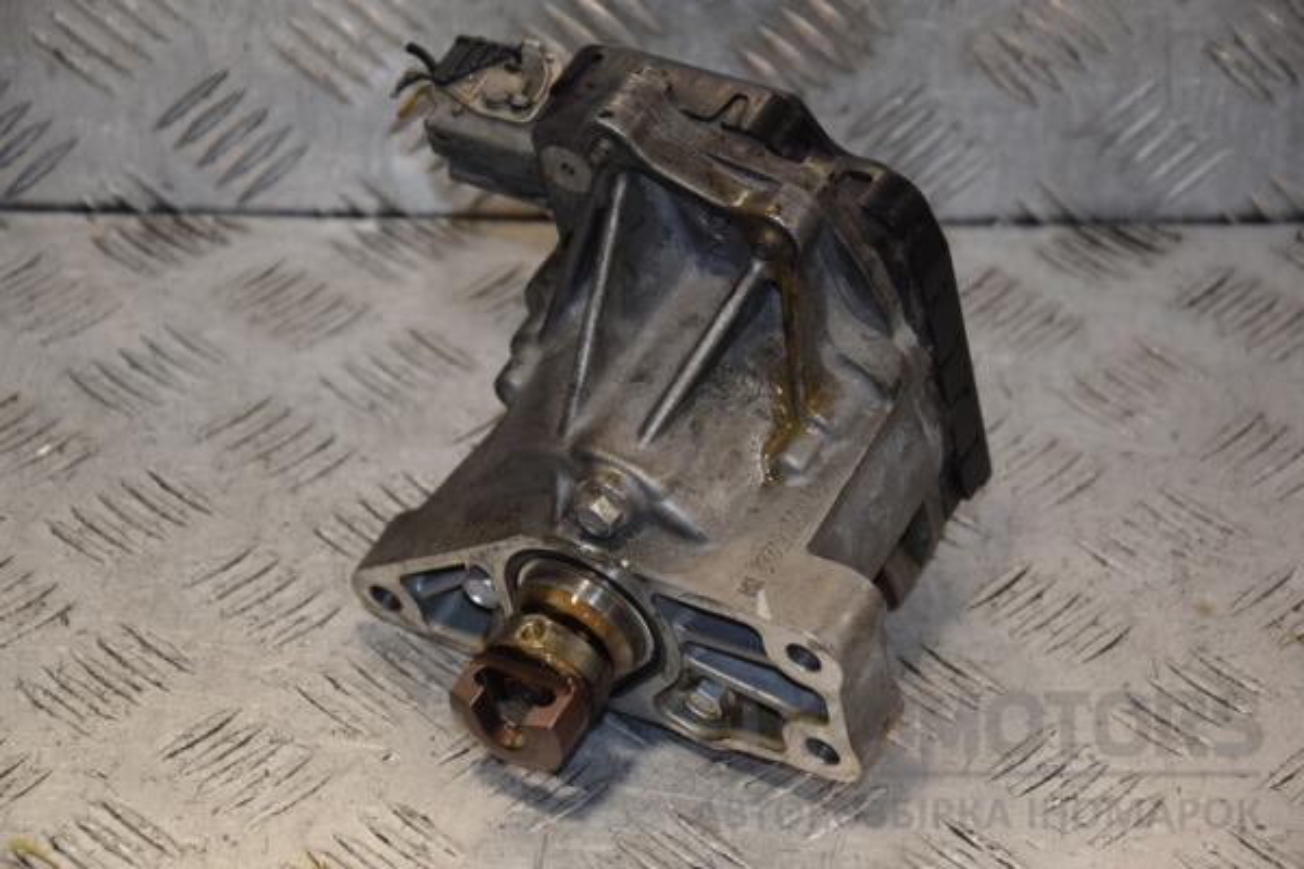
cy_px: 434
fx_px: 4618
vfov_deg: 10.8
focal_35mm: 128
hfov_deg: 16.1
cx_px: 652
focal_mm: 85
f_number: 5.6
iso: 800
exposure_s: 1/200
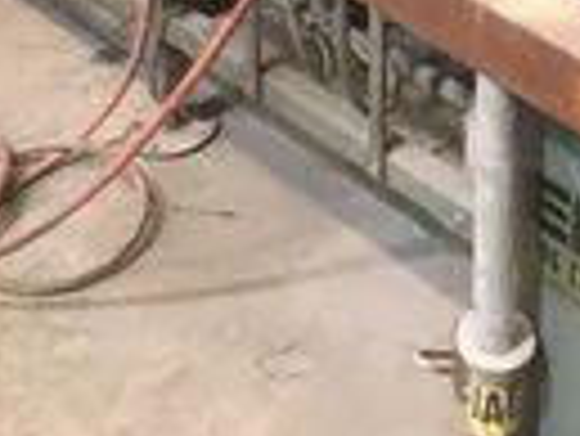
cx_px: 584
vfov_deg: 14.3
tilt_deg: -14.7
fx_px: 1509
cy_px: -373
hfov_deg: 21.0
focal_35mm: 90
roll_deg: -1.8
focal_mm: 4.15
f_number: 2.2
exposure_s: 1/24
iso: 200
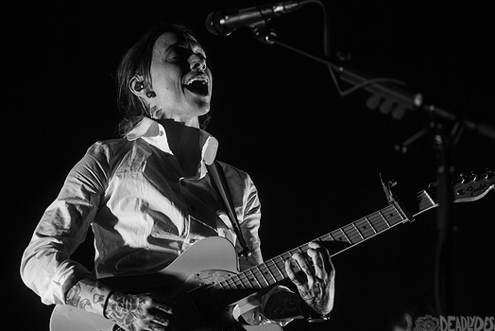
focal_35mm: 94
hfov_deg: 21.7
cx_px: 235
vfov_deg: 14.6
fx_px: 1293
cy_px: 155
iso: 2000
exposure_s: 1/320
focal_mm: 80
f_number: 3.2
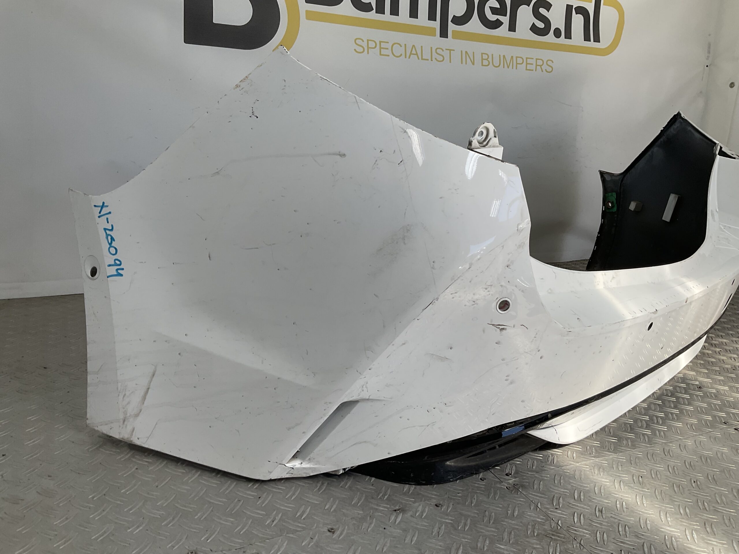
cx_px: 370
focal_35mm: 29
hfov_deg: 61.7
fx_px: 619
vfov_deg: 48.2
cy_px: 277
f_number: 1.8
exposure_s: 1/666
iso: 16
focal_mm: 3
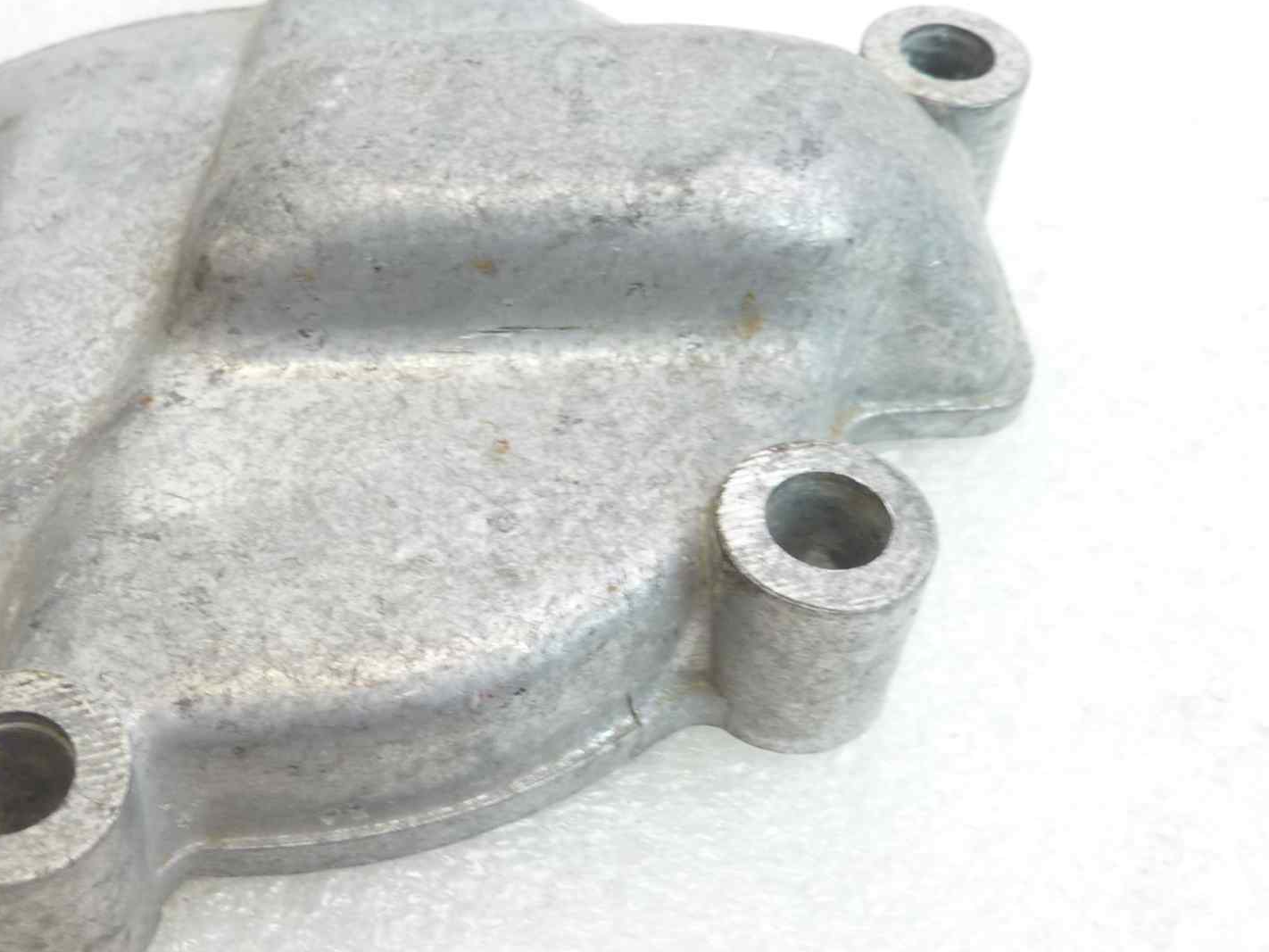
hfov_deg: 41.4
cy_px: 439
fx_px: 1650
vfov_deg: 32.2
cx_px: 406
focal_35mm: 45
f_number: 3.3
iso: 80
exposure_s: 1/13
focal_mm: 4.1
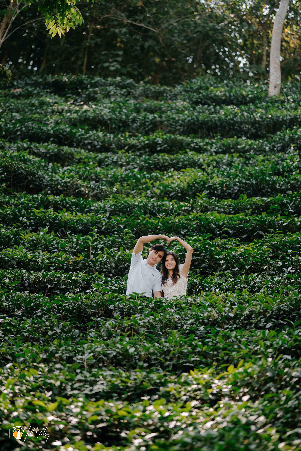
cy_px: 226
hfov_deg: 16.1
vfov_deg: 23.9
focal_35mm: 85
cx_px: 150
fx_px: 1066
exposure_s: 1/1000
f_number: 1.4
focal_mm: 85
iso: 64
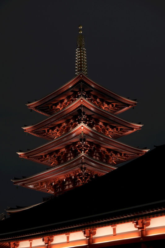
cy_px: 124
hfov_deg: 27.5
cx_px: 82
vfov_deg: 40.4
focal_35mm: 49
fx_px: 337
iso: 320
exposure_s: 1/4
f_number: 4
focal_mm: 32.9
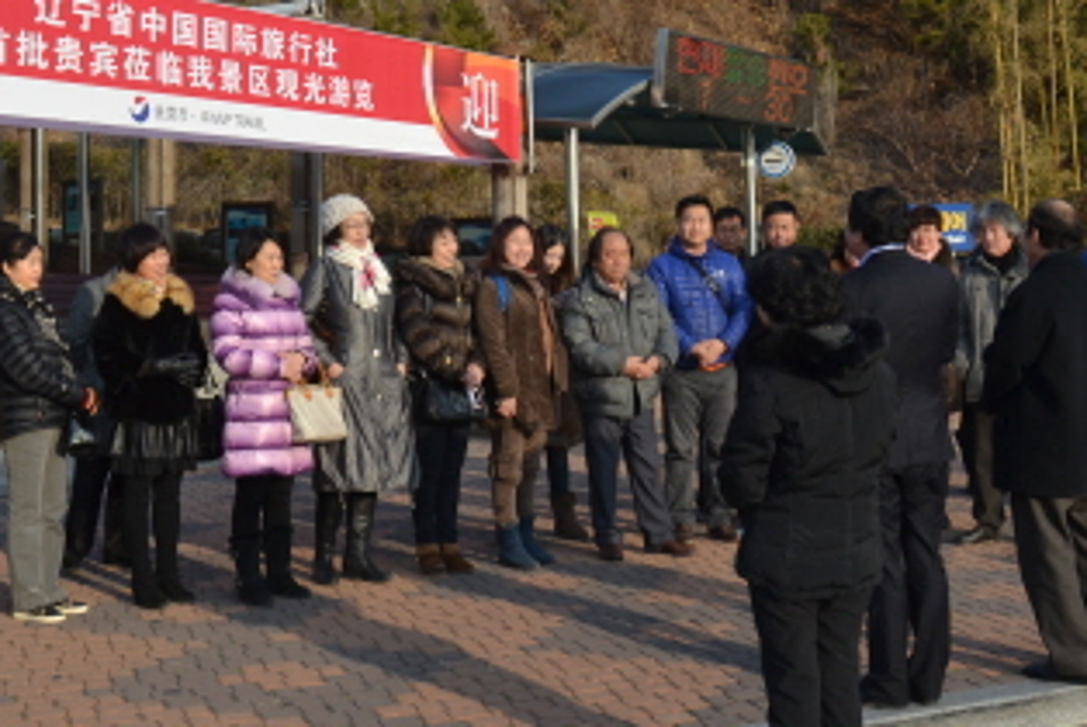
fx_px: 1662
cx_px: 561
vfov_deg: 24.5
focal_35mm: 55
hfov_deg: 36.2
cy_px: 216
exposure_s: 1/160
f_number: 6.3
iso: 100
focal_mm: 18
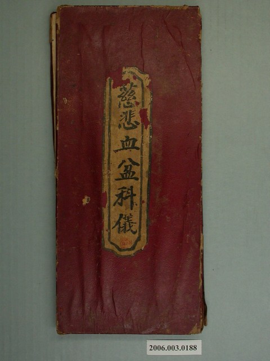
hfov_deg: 26.6
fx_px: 572
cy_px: 180
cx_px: 135
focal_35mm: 55
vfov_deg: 34.9
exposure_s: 1/30
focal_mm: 11.5
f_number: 4.3
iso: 100
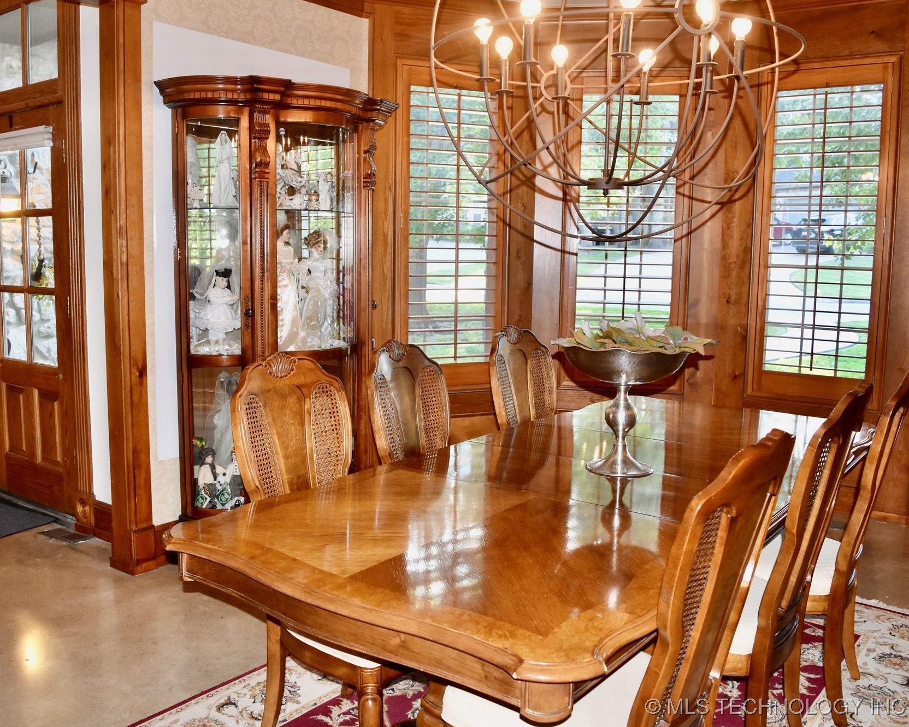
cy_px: 357
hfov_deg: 57.1
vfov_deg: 47.1
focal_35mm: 31
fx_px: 834
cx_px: 406
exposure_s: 1/100
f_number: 5
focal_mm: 18
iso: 800
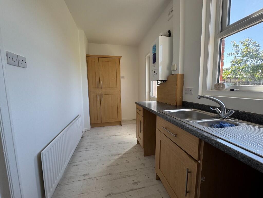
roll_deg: +1.3
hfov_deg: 102.1
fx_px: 106
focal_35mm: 14
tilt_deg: -6.4
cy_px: 99
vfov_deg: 85.7
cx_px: 132
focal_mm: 2.22
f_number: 2.2
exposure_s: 1/99
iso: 50
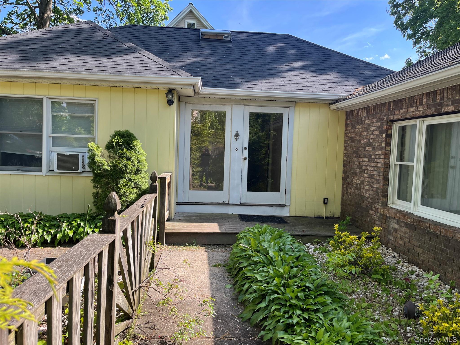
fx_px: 346
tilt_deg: -4.2
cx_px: 230
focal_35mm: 26
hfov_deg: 67.3
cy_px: 172
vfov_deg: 53.1
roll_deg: -0.9
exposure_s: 1/827
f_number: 1.6
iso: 50
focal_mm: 5.1
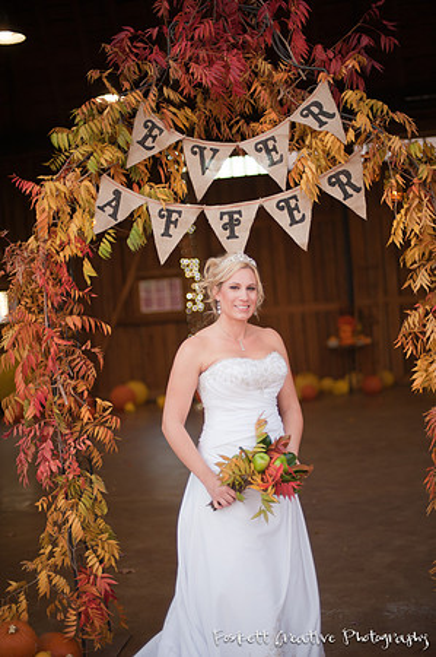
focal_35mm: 50
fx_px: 910
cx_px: 218
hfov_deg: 26.9
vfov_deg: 39.6
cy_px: 328
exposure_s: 1/200
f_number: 1.4
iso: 320
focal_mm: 50
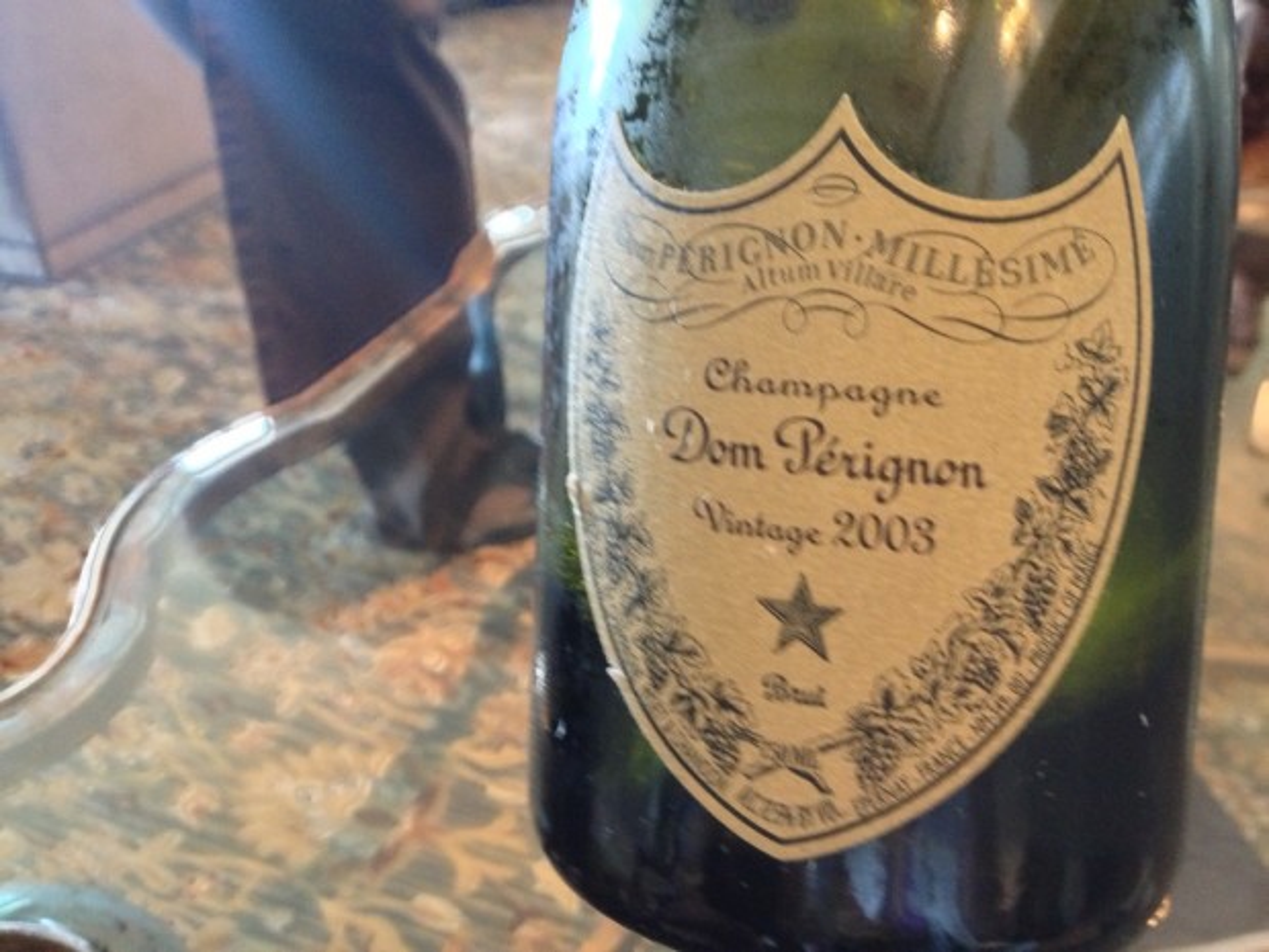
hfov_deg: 52.6
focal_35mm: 35
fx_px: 1283
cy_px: 476
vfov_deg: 40.7
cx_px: 634
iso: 400
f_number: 2.4
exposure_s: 1/15
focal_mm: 4.28
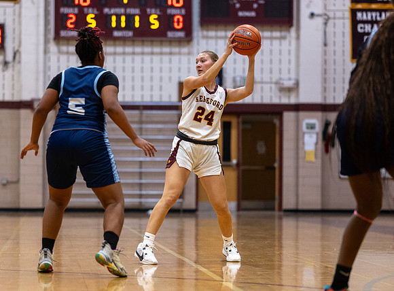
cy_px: 165
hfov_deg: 13.6
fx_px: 1653
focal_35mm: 146
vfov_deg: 10.1
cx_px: 141
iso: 1600
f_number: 1.8
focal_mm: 85
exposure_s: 1/1250
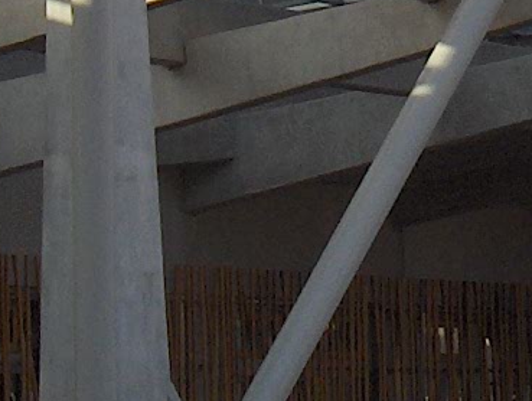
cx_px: 601
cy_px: -170
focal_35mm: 301
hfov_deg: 6.5
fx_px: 4633
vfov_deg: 4.9
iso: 100
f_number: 4.8
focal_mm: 8
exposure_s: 1/290
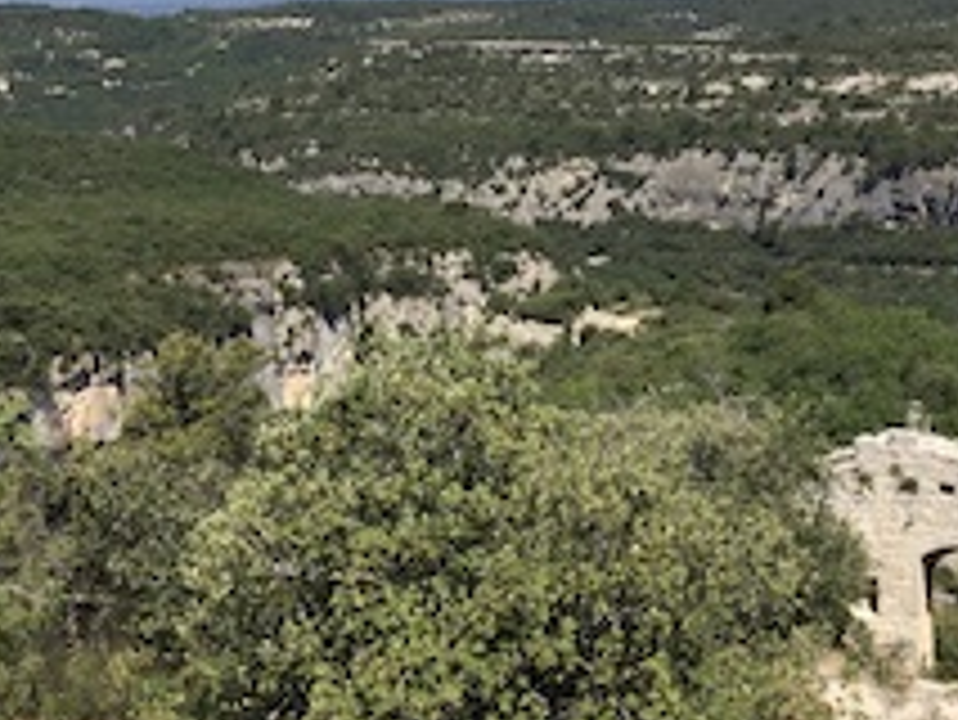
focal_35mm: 68
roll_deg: +1.1
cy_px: 187
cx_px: 544
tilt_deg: -6.4
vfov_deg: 21.5
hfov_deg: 28.5
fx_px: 1883
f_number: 2.2
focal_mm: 4.15
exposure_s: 1/2198
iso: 32
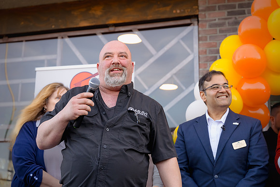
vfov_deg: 24.6
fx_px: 428
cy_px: 94
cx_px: 140
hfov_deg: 36.2
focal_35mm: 55
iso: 800
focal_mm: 55
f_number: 4.5
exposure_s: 1/500
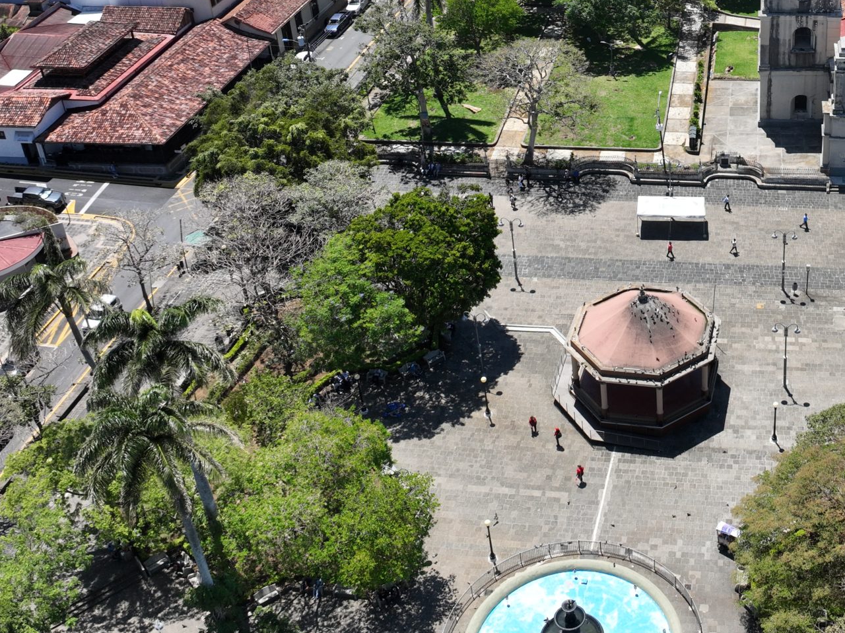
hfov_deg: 37.6
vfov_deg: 29.6
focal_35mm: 48
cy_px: 139
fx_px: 1171
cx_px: 728
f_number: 3.5
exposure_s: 1/2000
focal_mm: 12.29
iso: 110
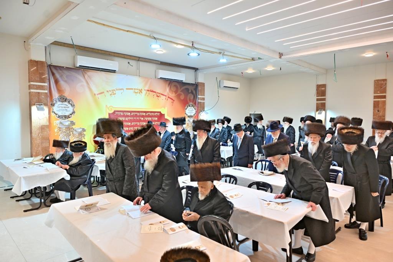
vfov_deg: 53.1
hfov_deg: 73.7
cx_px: 196
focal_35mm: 24
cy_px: 131
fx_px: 262
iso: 800
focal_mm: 24
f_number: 4
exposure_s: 1/200
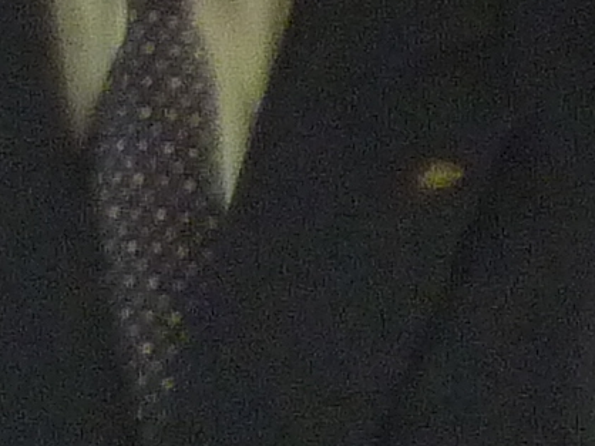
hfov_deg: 2.0
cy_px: 37
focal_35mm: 980
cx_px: 54
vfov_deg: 1.5
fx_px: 16835
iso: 400
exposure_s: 1/100
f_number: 4.4
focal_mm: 18.2
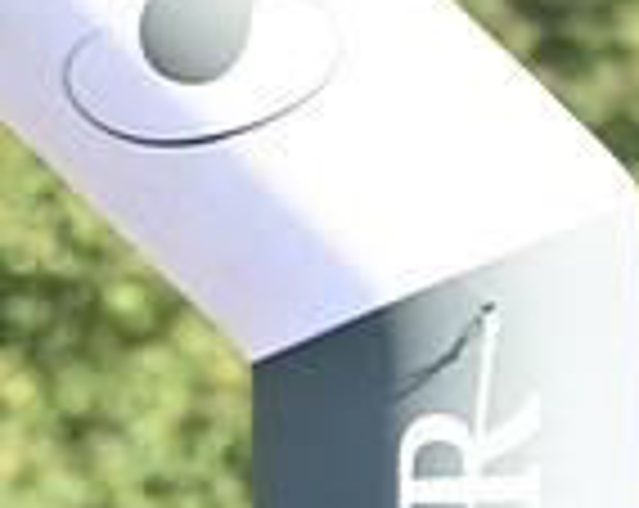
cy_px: 1209
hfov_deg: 1.3
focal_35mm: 1462
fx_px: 27592
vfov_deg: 1.1
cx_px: 403
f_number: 5.6
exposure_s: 1/800
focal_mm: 380
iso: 1000
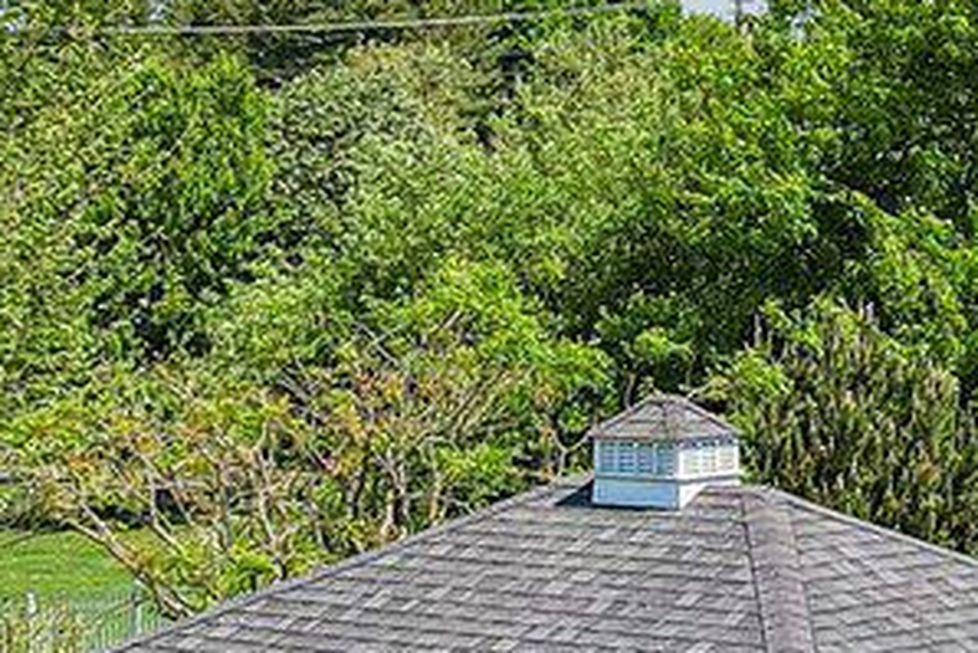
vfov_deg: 9.1
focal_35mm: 151
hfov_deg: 13.5
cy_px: 251
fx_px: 4104
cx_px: 857
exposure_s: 1/3200
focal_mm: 8.4
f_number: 2.8
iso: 100
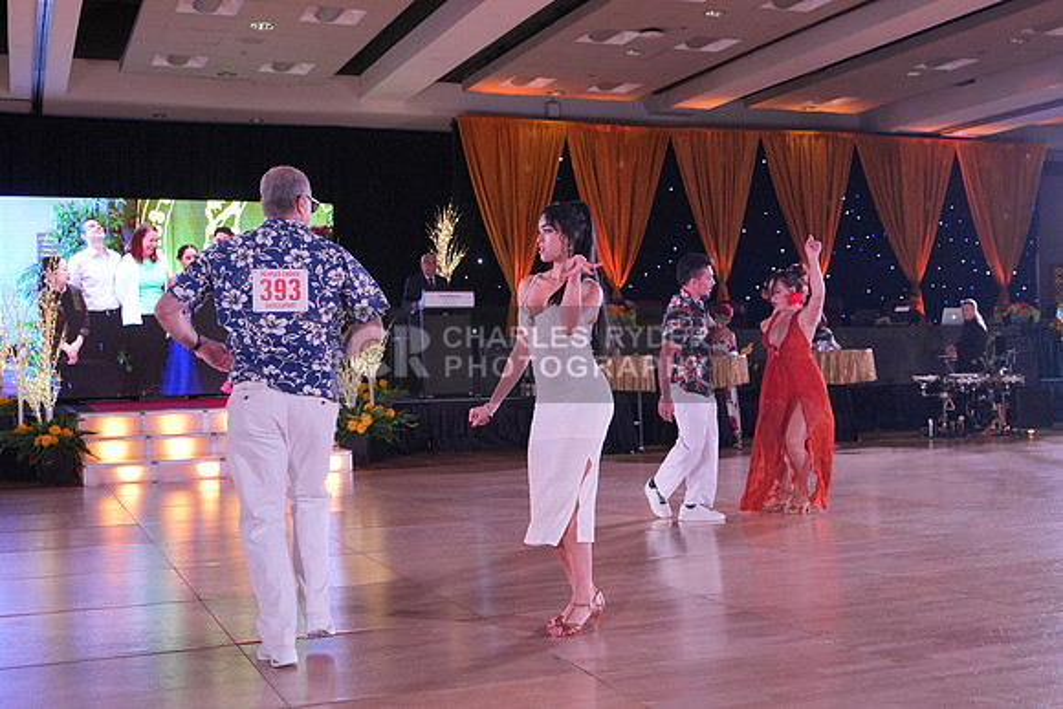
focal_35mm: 43
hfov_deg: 45.4
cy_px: 354
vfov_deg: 31.2
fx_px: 1270
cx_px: 532
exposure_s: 1/400
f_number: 4
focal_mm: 29
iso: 2000
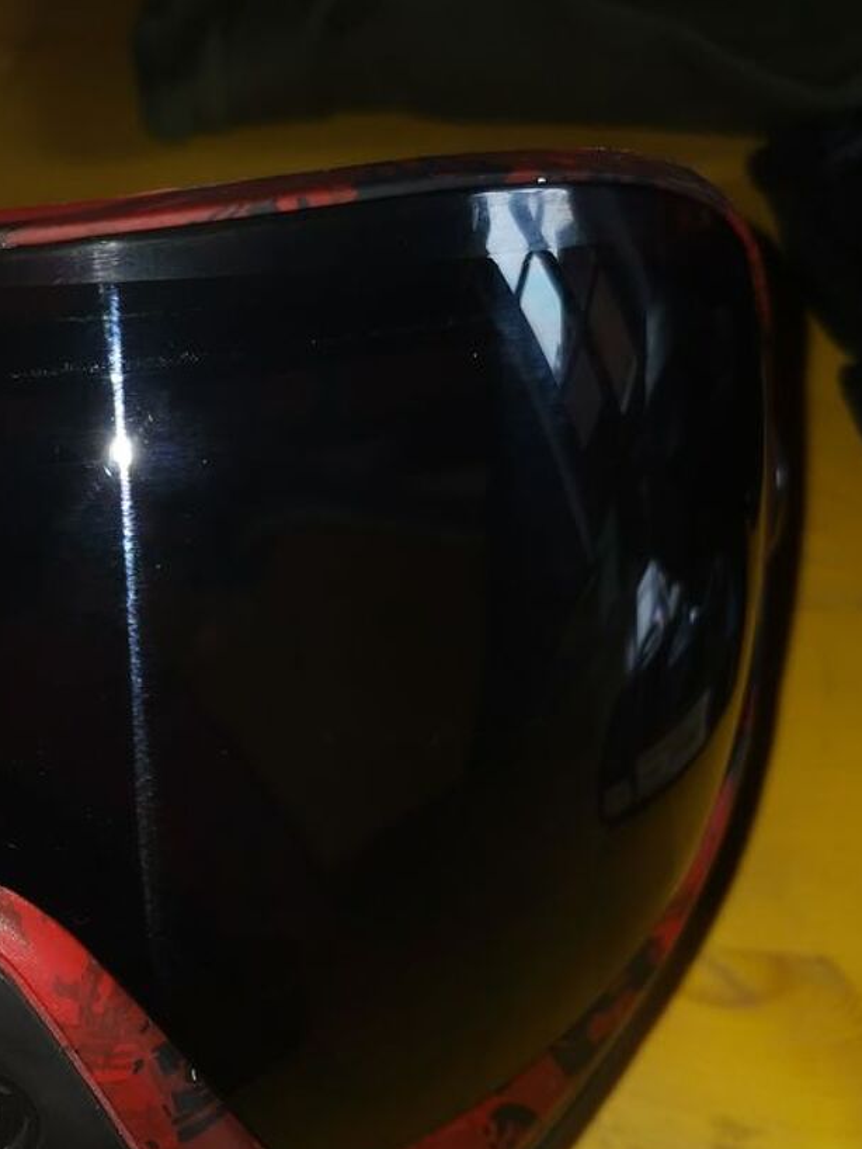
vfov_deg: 41.8
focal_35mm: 44
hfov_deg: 32.2
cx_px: 199
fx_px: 1460
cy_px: 842
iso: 50
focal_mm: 4.75
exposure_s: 1/114
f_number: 1.8
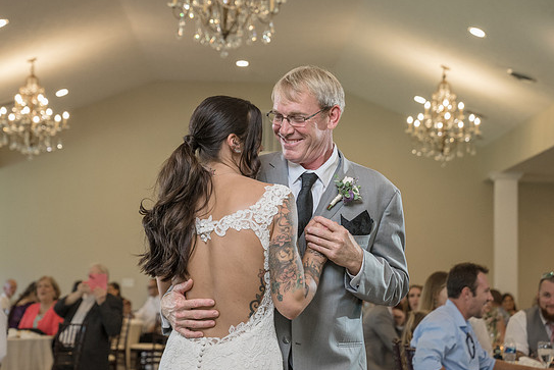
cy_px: 167
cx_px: 229
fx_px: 1340
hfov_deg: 23.3
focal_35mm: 87
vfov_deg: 15.7
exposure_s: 1/250
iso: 2000
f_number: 4
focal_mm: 63
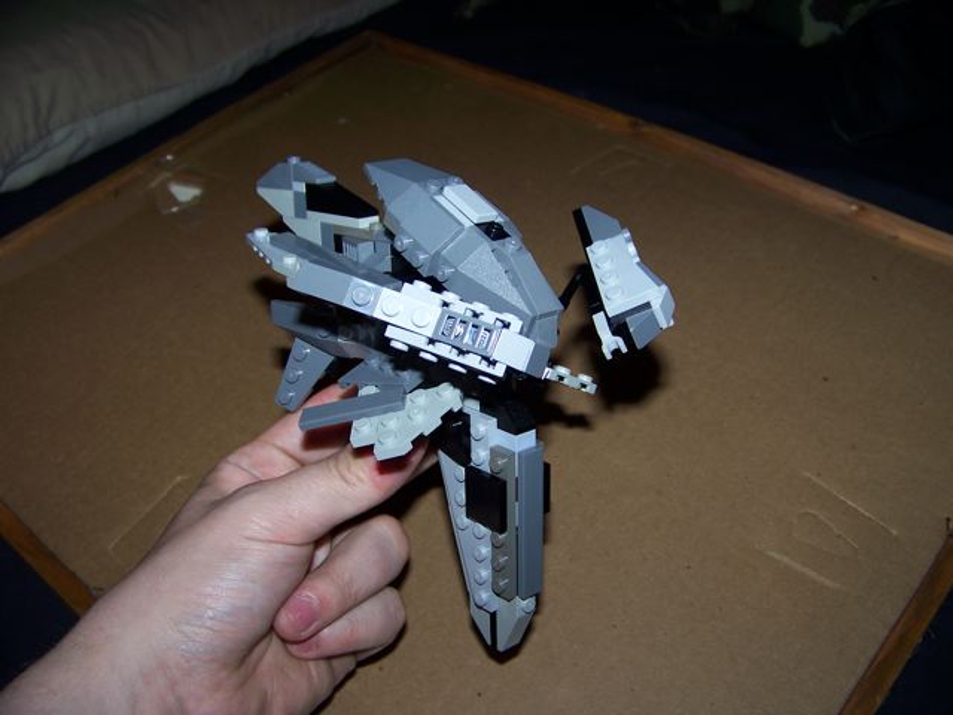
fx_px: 991
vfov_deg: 39.7
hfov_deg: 51.4
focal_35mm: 36
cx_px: 476
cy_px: 358
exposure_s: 1/30
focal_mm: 5.85
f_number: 2.8
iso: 64
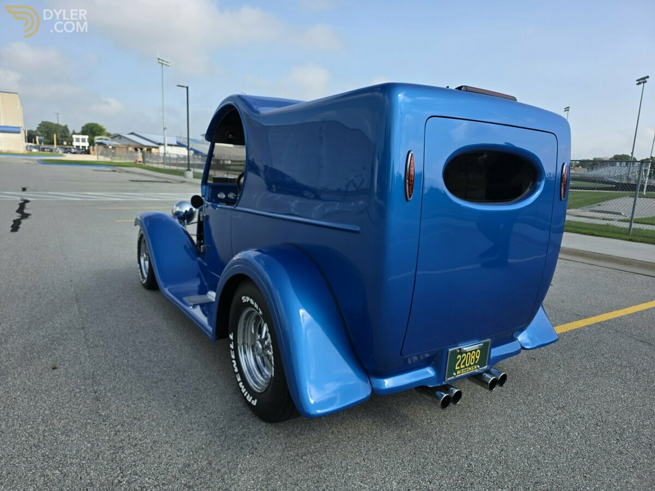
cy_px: 246
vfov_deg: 58.9
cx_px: 328
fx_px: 435
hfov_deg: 73.9
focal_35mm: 23
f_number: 1.7
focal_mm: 6.3
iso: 80
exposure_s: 1/5153
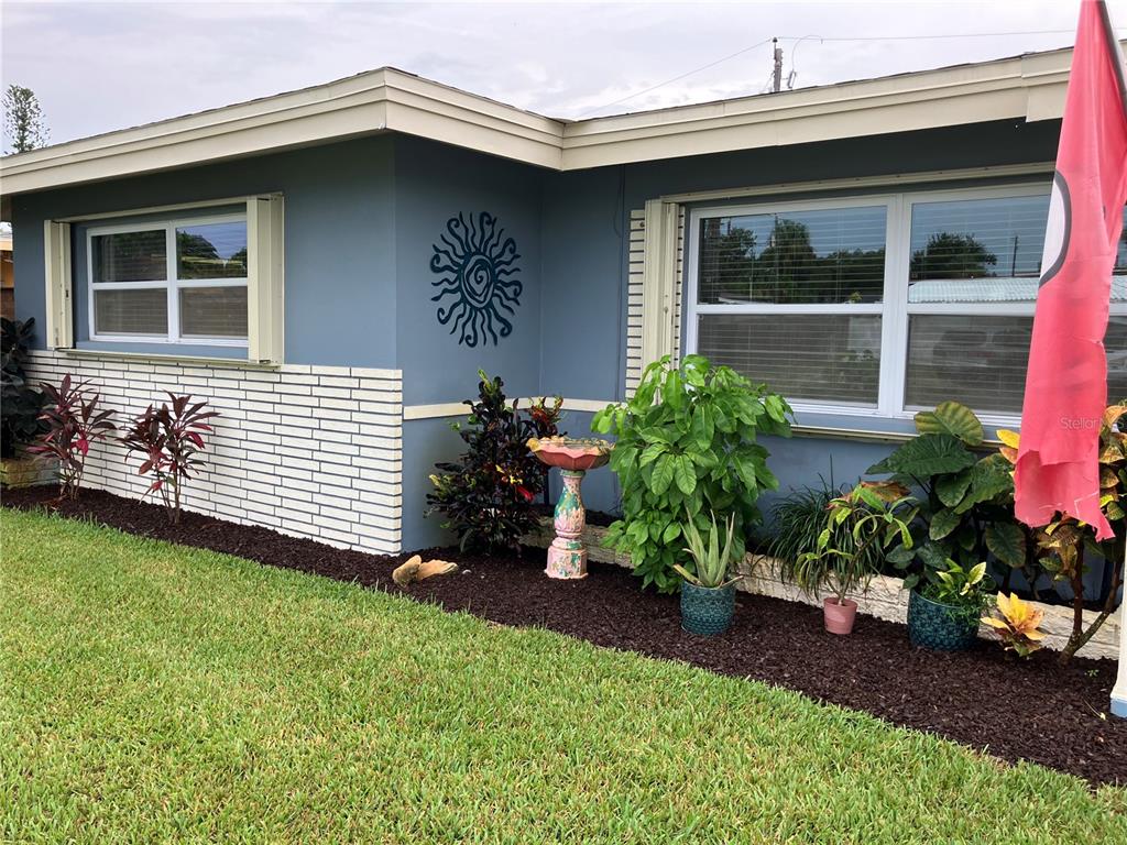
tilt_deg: -4.8
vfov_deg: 49.7
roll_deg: -0.6
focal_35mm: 28
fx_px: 912
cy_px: 422
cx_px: 564
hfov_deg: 63.4
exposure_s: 1/340
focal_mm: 3.99
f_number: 1.8
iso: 32
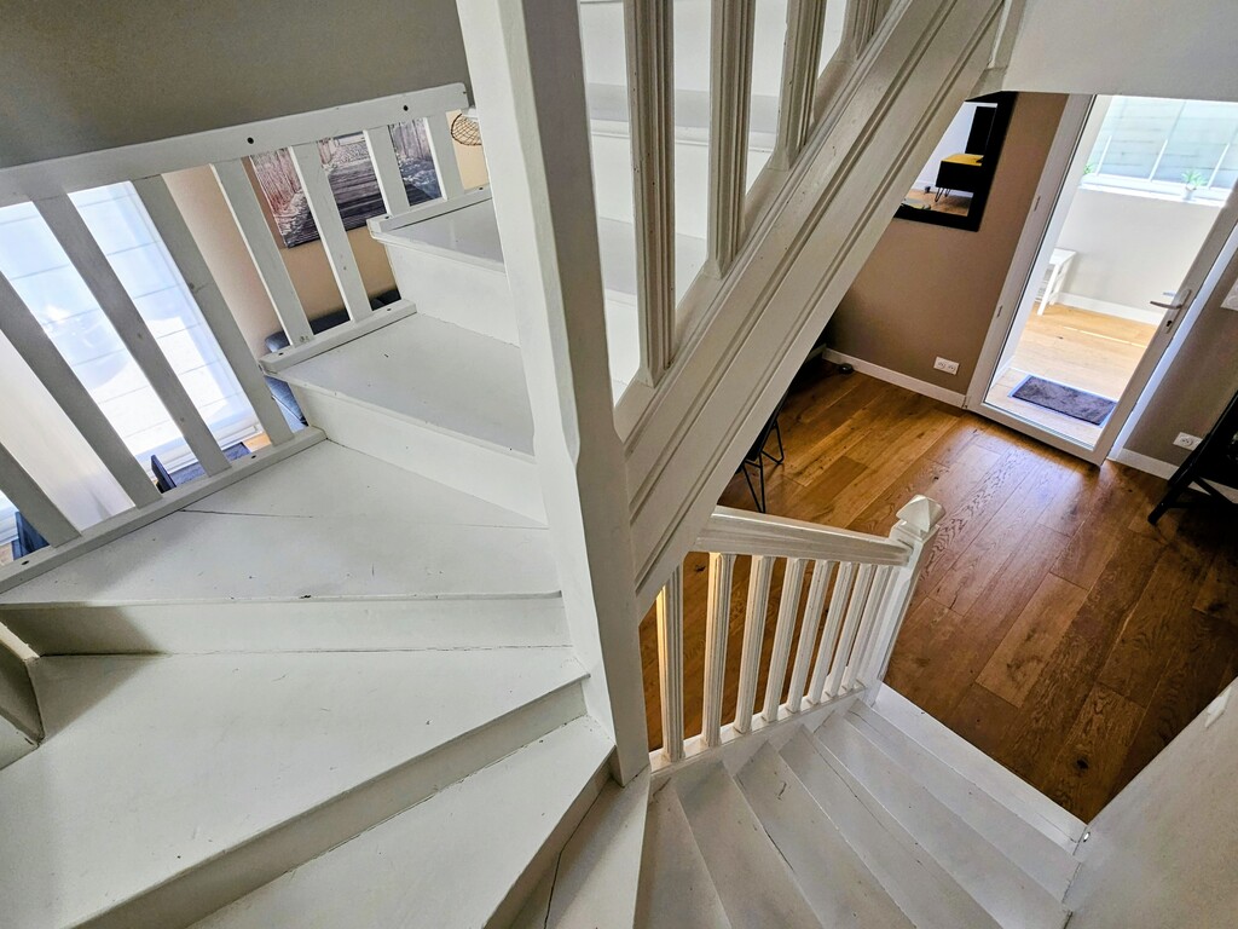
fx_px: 465
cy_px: 464
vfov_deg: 89.9
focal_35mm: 13
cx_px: 619
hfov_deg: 106.2
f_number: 2.2
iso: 125
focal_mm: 2.2
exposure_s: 1/190
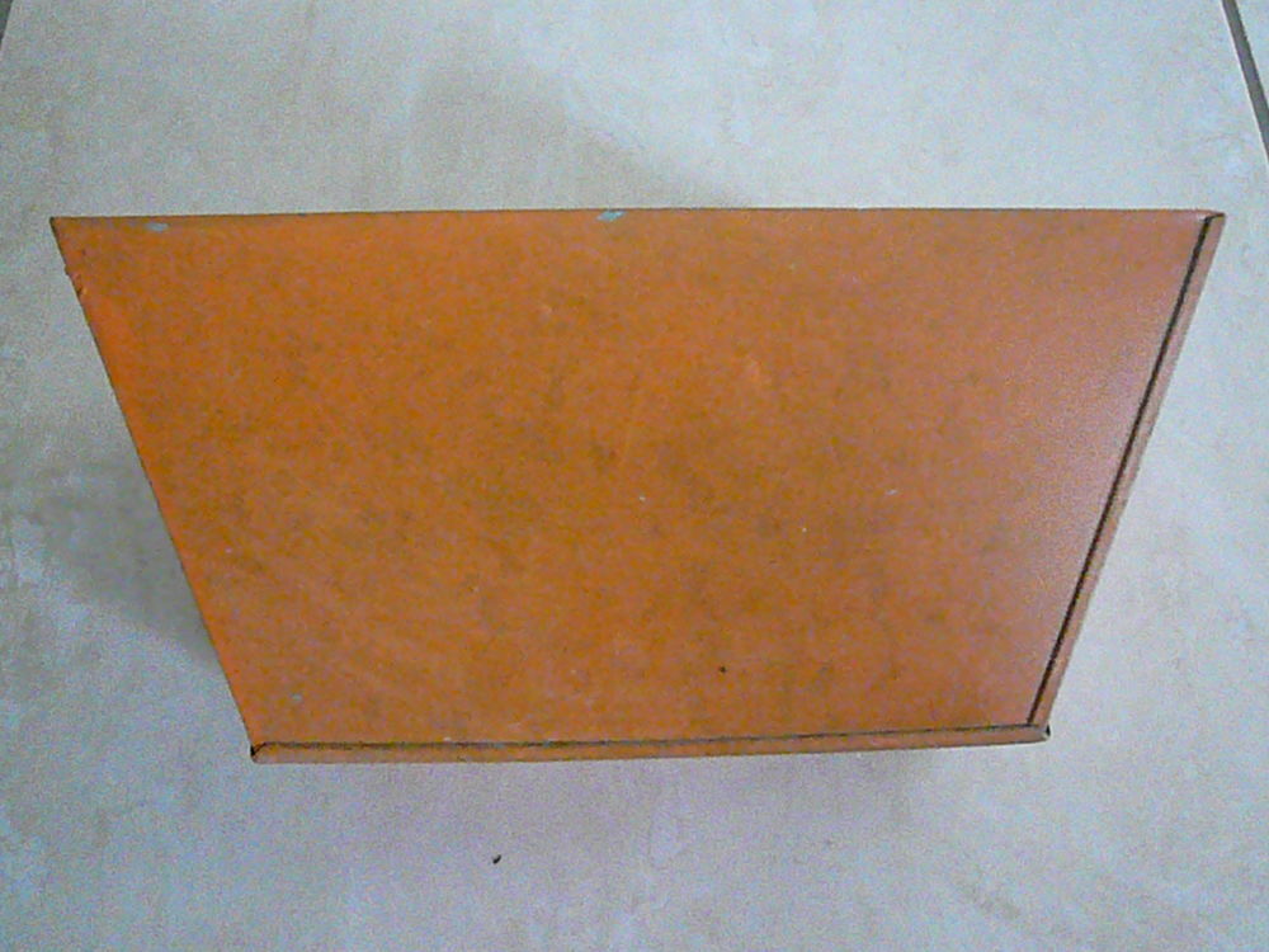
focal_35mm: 32
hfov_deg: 56.8
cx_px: 634
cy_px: 476
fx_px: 1173
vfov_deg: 44.2
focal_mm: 5.2
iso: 3200
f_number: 2.9
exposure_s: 1/200
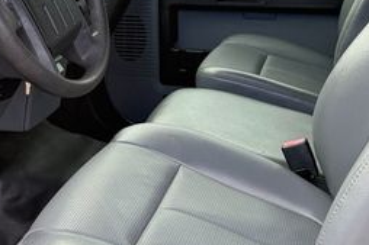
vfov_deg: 20.8
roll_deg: -0.1
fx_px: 645
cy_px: 1
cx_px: 116
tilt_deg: -7.5
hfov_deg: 31.6
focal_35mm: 63
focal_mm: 6.76
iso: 100
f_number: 1.78
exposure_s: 1/403
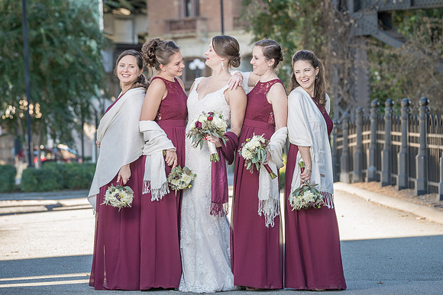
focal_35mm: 172
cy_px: 143
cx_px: 234
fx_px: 2112
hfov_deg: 12.0
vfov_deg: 8.0
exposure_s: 1/200
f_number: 5.6
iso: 640
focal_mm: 156
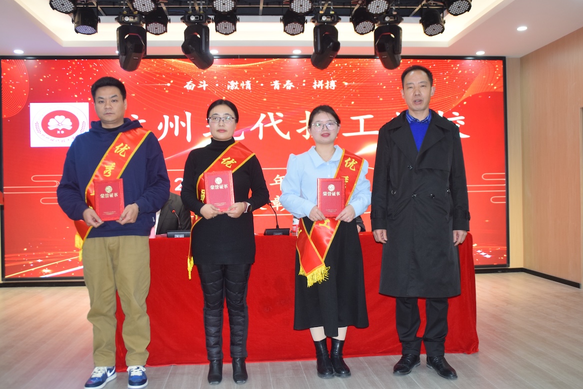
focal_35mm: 34
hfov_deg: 55.8
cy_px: 189
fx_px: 551
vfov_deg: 38.9
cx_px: 284
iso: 800
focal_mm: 22
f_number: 5
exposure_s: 1/100
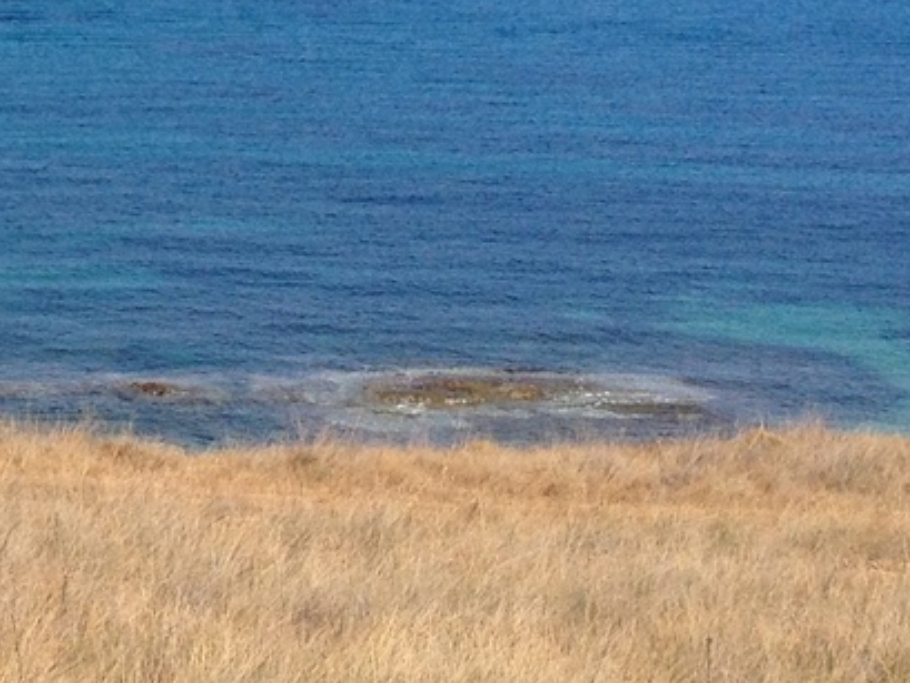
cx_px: -332
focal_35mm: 137
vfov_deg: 10.5
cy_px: -311
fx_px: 3603
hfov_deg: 13.8
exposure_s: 1/2123
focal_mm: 4.28
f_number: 2.4
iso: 50
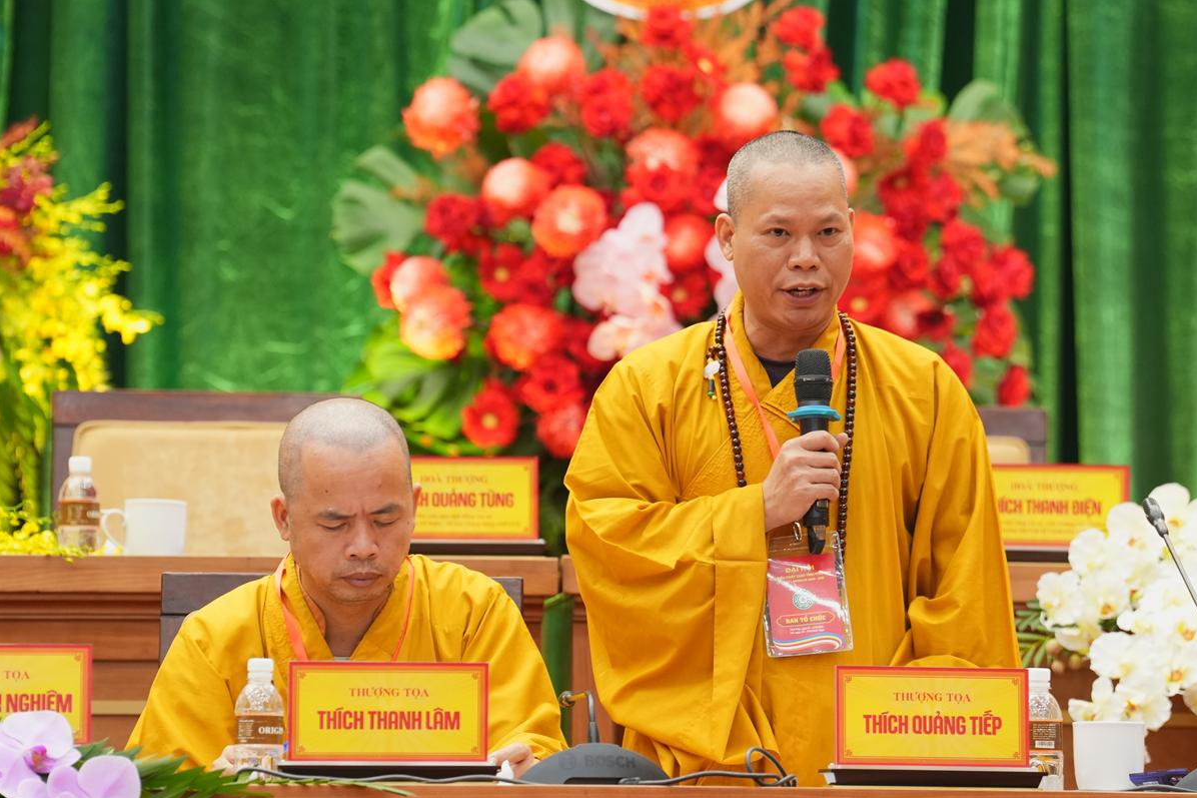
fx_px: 9009
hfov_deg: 7.6
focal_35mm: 271
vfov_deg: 5.1
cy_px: 400
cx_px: 598
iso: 2500
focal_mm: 180
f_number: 3.5
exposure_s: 1/125
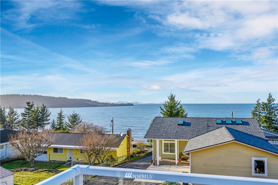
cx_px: 139
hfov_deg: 62.0
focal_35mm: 30
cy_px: 92
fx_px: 231
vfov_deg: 43.5
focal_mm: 30
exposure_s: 1/8000
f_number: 4
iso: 140
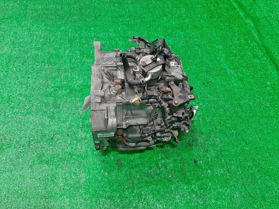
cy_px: 104
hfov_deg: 67.3
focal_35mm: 26
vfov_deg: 53.1
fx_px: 210
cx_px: 140
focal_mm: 3.93
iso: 149
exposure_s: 1/50
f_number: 1.7
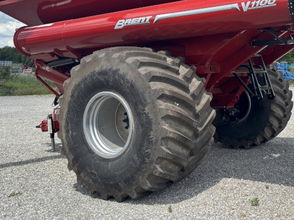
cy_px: 61
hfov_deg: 42.0
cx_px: 209
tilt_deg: +0.0
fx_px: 374
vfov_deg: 32.4
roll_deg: -0.3
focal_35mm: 44
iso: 50
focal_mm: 5.96
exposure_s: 1/1164
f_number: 1.6
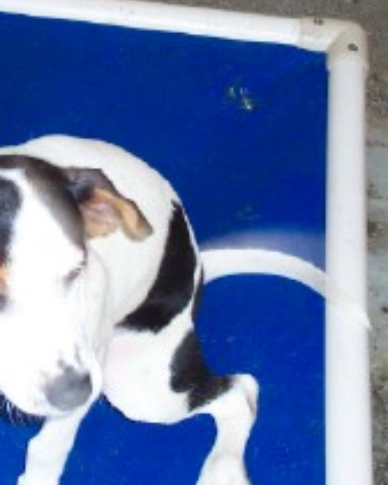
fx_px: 1206
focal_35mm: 84
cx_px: -7
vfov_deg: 22.7
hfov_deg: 17.8
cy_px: 189
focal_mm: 9.8
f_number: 3.1
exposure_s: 1/30
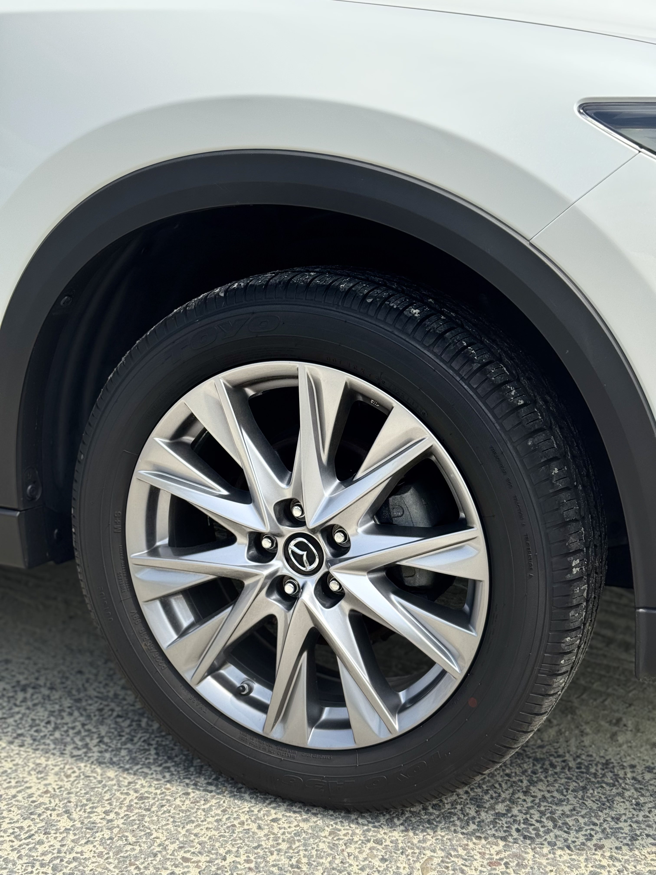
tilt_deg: -12.2
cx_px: 328
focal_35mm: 48
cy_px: 438
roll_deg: +0.5
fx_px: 1213
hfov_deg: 30.3
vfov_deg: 39.7
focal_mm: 6.76
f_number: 1.78
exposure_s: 1/3817
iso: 64
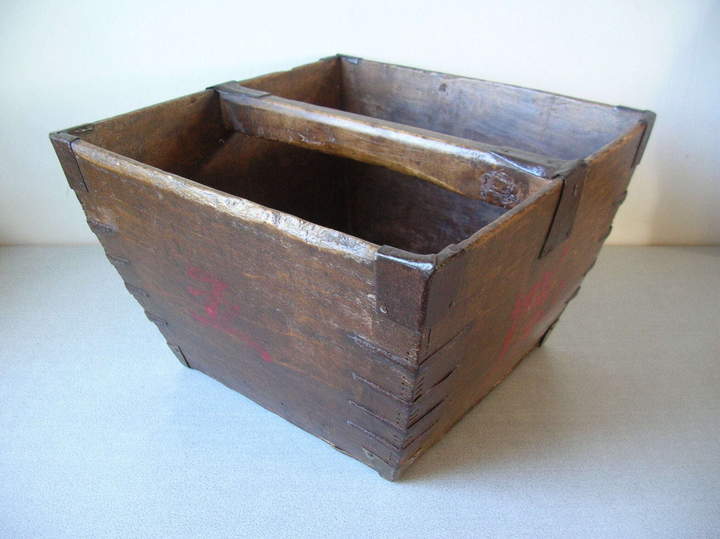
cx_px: 360
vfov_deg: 40.6
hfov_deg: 52.7
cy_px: 270
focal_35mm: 35
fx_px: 727
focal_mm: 5.8
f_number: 2.8
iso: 78
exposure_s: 1/6
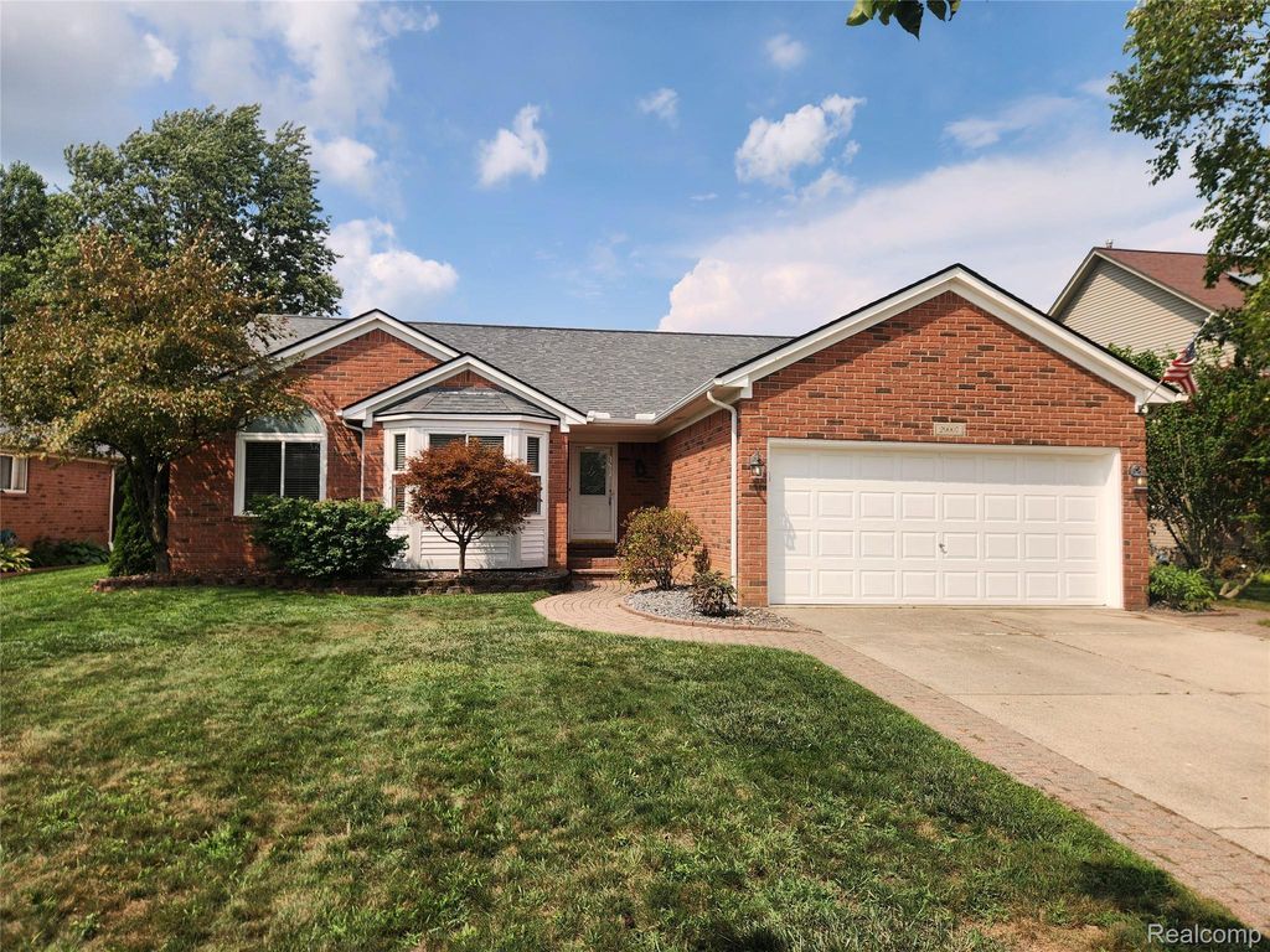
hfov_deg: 73.9
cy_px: 476
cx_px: 635
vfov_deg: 58.9
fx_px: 844
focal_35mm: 23
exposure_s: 1/2043
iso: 20
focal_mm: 5.4
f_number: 1.8
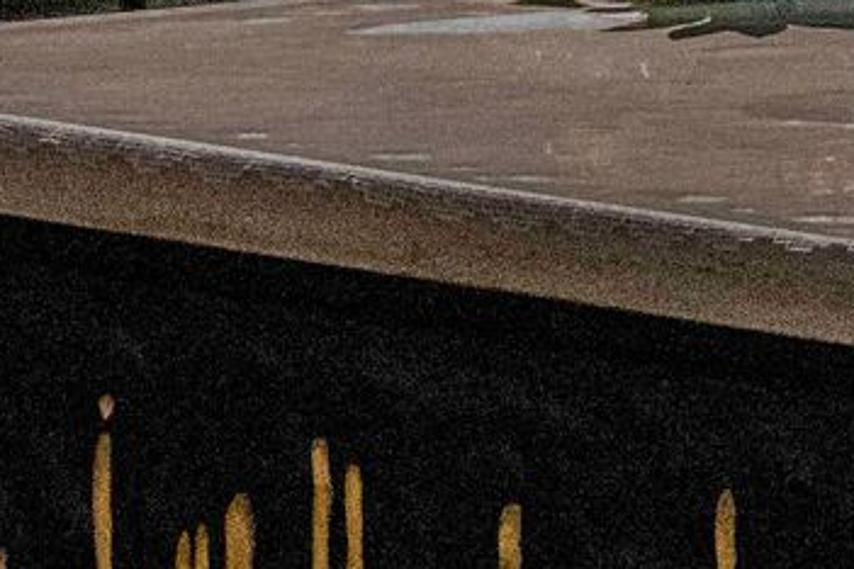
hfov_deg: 3.0
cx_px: 925
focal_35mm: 683
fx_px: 16201
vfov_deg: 2.0
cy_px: 85
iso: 64000
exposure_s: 1/640
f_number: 6.3
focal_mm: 125
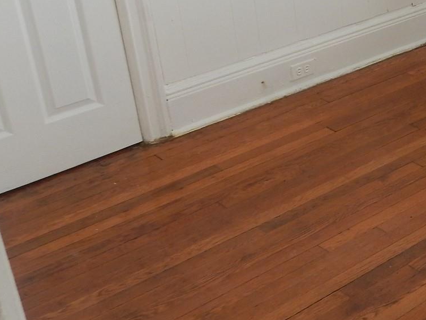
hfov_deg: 24.4
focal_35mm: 68
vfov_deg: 21.4
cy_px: 71
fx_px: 837
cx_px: 573
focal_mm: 4.5
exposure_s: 1/30
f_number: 4.8
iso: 125
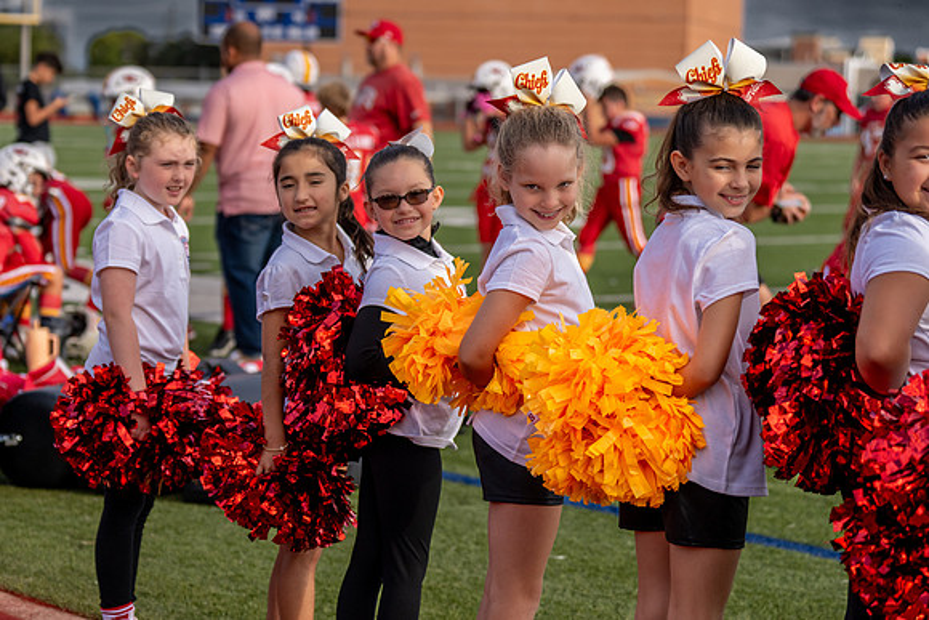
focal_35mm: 103
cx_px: 387
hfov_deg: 19.9
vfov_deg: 13.3
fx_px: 2651
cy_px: 304
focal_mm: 70
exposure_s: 1/3200
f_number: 2.8
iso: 200
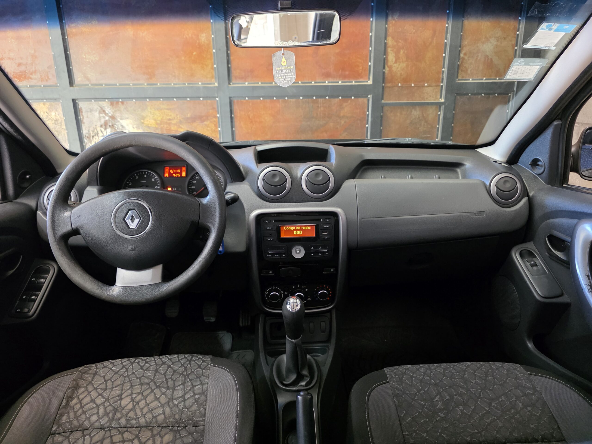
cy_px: 222
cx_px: 296
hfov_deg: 73.9
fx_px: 393
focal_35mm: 23
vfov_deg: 58.9
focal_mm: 6.3
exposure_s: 1/100
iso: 1000
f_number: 1.7
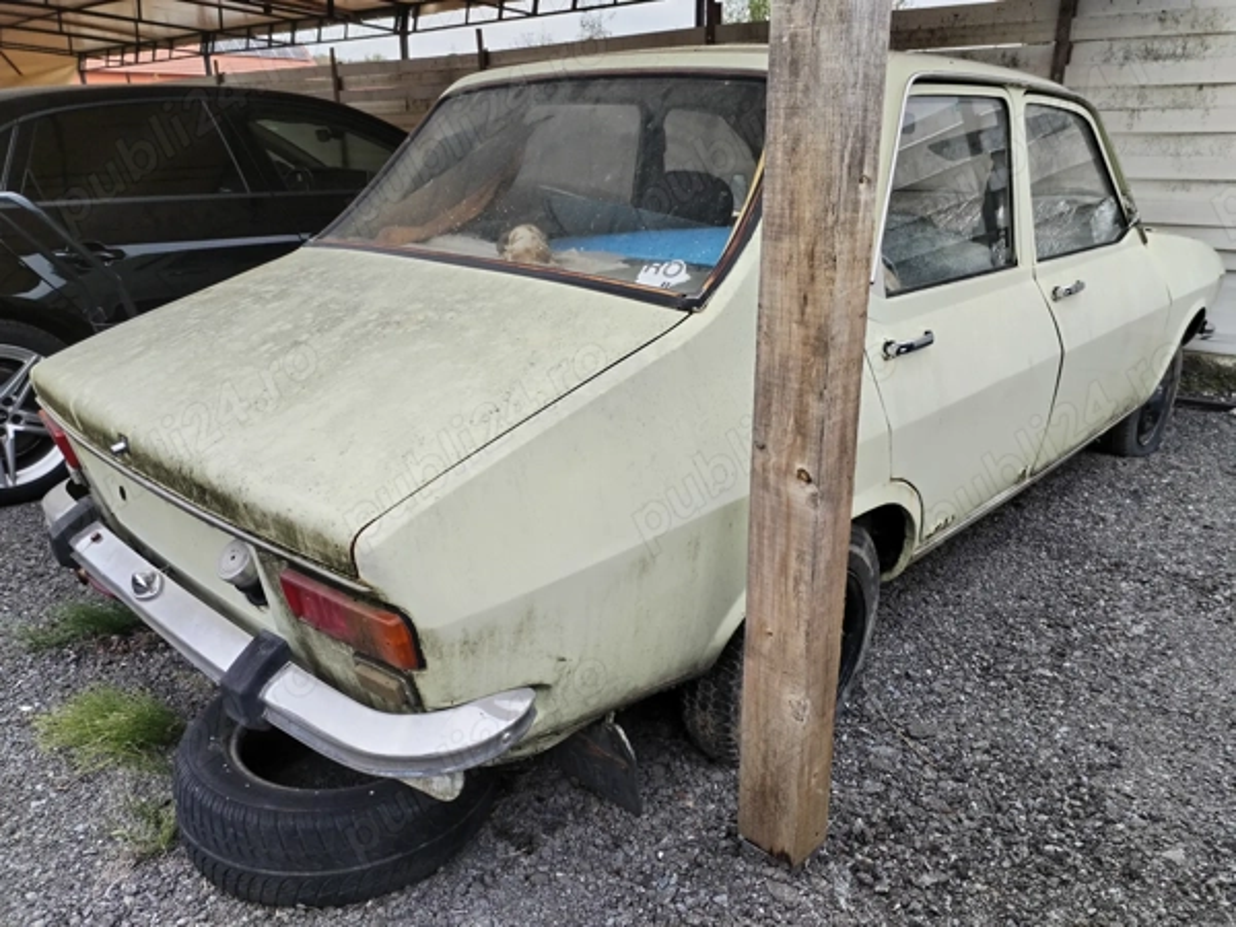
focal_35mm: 29
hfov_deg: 61.7
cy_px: 464
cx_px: 618
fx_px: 1035
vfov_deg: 48.2
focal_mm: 4.75
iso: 100
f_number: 1.8
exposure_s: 1/315
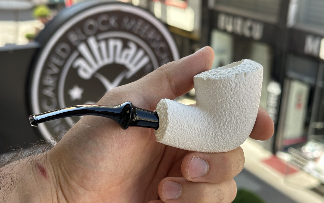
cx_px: 162
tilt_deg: -20.9
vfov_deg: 25.3
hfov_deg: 39.6
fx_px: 450
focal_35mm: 51
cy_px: 116
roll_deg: -1.5
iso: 64
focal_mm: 6.86
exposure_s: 1/631
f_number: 1.78
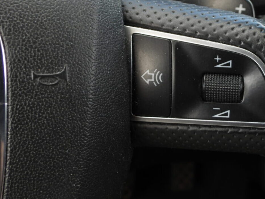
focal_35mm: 65
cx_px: 218
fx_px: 498
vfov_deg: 22.5
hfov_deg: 29.0
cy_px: 66
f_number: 3.2
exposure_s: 1/80
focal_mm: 6.8
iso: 100
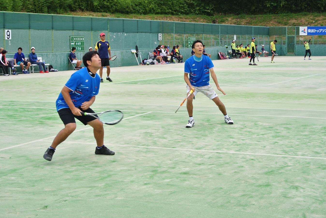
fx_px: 653
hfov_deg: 28.0
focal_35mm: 72
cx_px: 170
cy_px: 101
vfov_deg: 19.0
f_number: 5.3
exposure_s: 1/250
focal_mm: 24.4
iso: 100
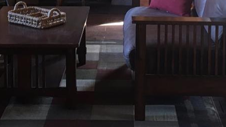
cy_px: -52
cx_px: 109
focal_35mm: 105
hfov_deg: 20.4
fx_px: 629
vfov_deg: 11.2
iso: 64
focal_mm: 4.15
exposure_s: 1/30
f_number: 2.2
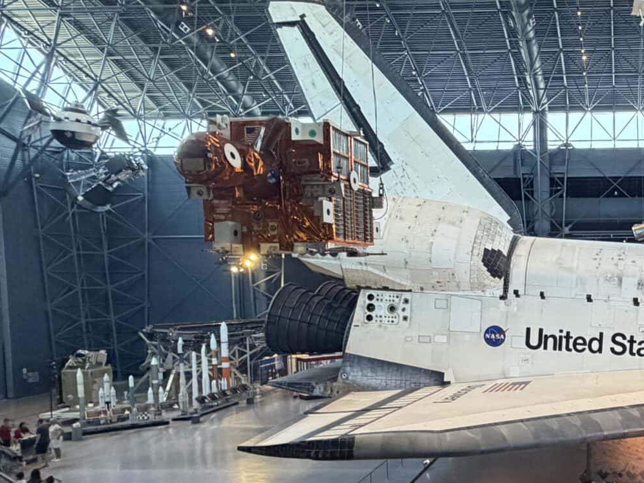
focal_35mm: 36
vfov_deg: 39.3
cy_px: 316
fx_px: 670
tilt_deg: -3.6
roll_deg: +0.3
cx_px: 612
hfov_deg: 45.1
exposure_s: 1/60
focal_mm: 2.22
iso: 400
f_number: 2.2
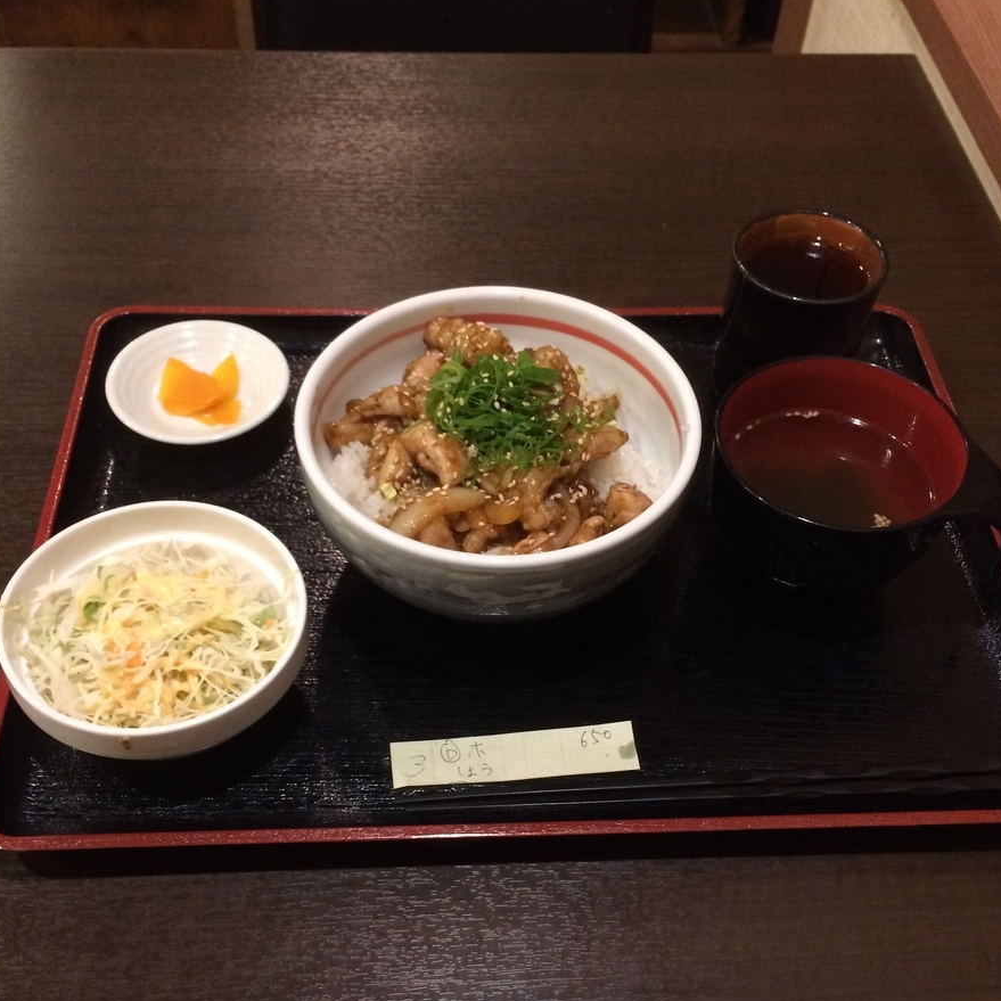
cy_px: 606
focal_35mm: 35
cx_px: 499
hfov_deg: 47.2
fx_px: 1145
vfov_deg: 46.9
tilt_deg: -53.9
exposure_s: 1/24
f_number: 2.2
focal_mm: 4.15
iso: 320
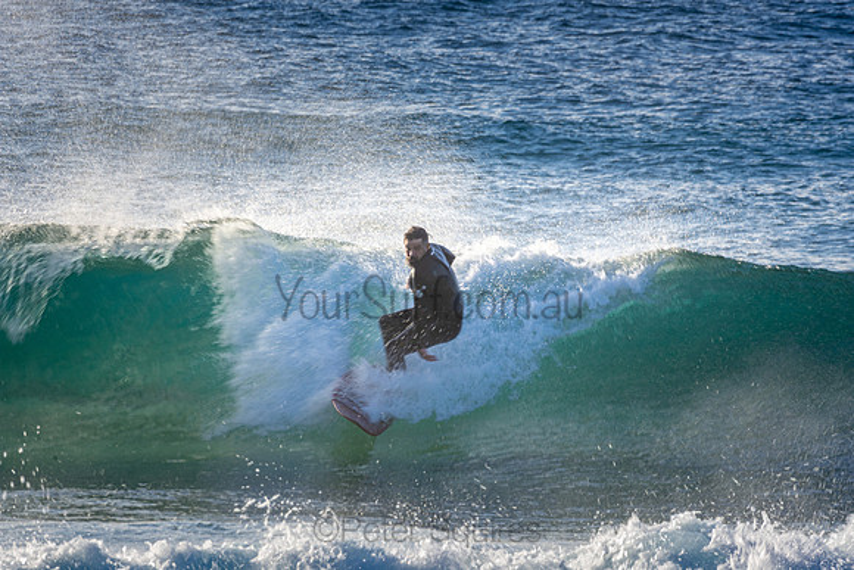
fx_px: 17795
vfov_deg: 1.8
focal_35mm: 750
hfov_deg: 2.7
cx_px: 427
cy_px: 285
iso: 125
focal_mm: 500
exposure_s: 1/60
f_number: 18
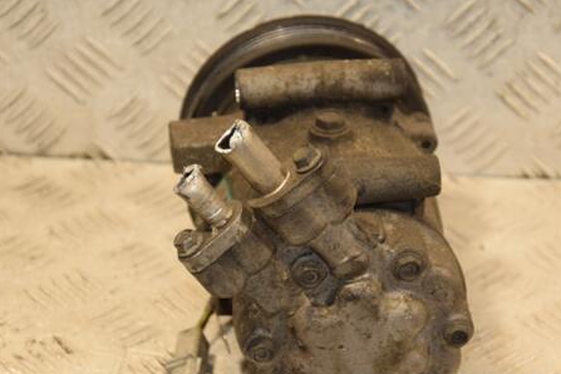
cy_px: 228
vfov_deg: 8.5
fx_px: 2509
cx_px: 328
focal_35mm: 161
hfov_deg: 12.8
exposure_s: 1/160
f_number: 5.3
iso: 800
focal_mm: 80
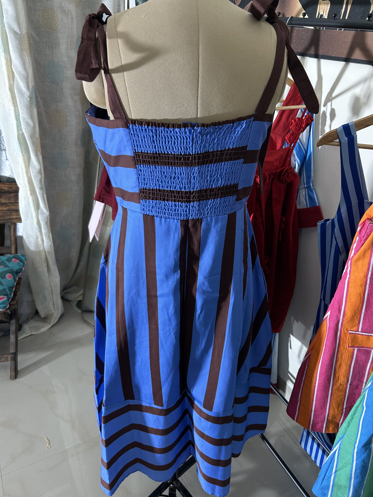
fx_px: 374
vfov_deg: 67.3
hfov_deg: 53.1
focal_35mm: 26
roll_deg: -3.7
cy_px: 248
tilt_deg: -31.4
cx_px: 186
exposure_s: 1/50
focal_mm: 5.7
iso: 100
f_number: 1.5
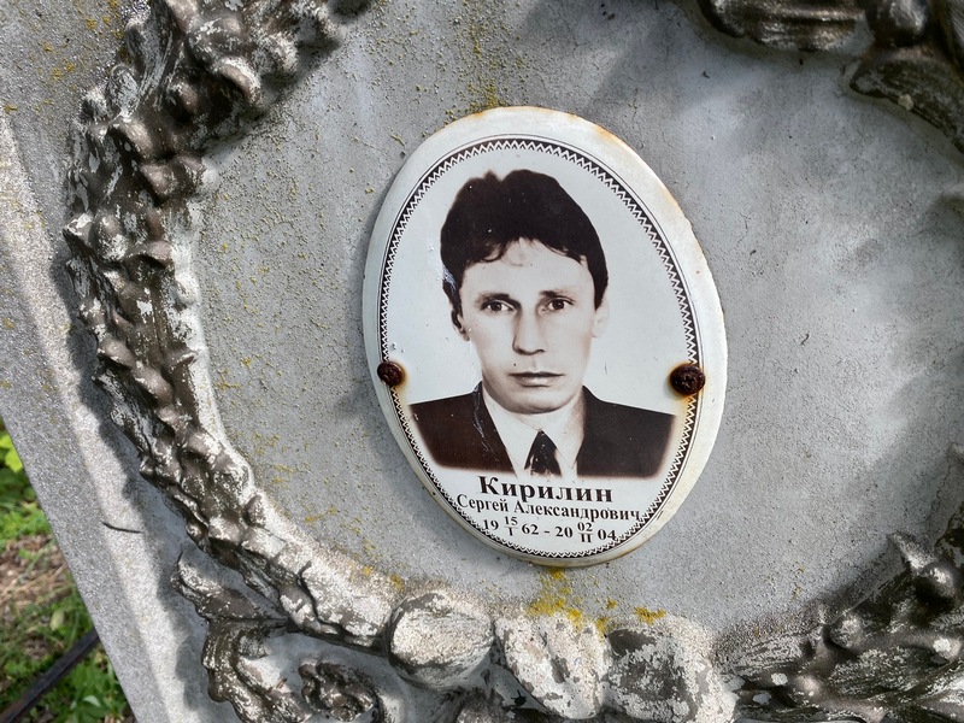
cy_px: 362
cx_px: 482
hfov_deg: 67.3
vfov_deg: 53.1
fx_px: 724
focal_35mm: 26
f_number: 1.8
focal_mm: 4.25
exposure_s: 1/536
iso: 32
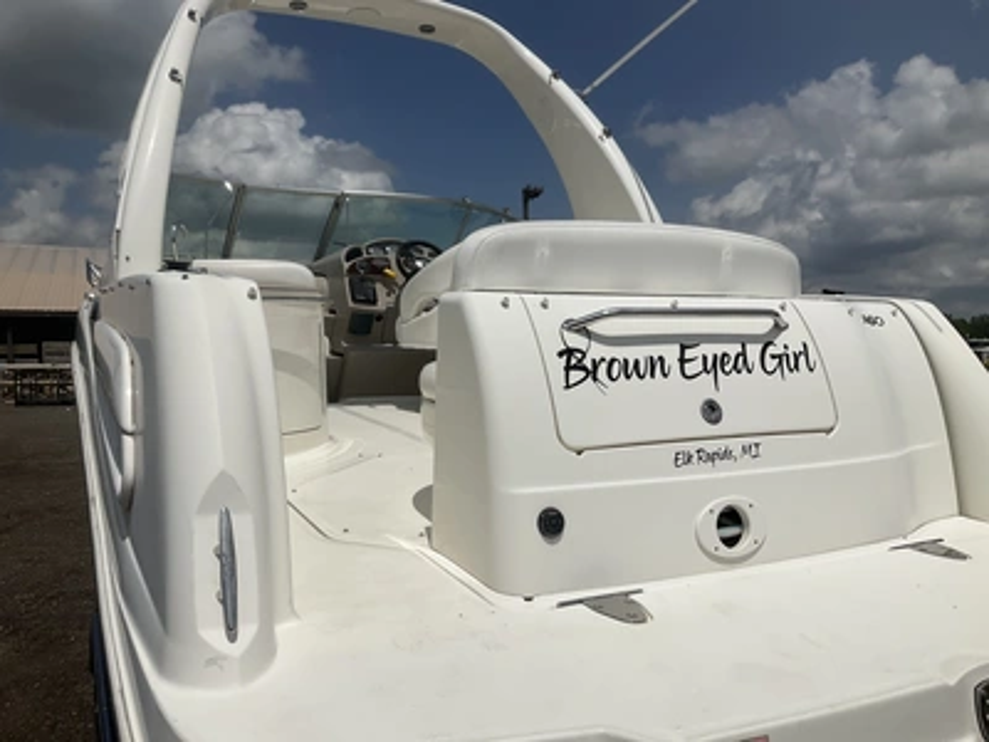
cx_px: 494
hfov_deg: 61.7
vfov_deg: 48.2
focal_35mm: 29
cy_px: 371
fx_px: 829
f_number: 1.8
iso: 20
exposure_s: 1/12658
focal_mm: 3
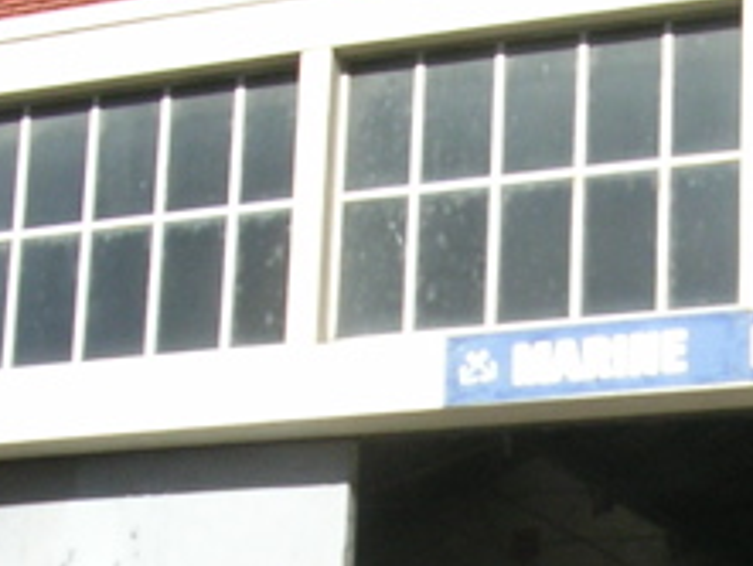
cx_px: 821
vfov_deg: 12.9
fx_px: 2394
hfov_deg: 17.3
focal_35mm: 110
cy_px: 771
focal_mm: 5.8
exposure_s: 1/281
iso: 71
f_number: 5.6
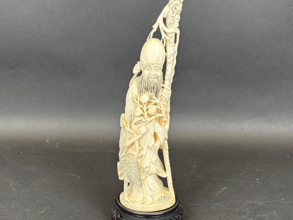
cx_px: 136
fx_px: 525
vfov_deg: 23.7
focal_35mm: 62
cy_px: 119
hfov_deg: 31.2
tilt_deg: -19.4
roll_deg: +0.1
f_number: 1.6
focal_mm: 5.96
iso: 64
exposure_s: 1/100
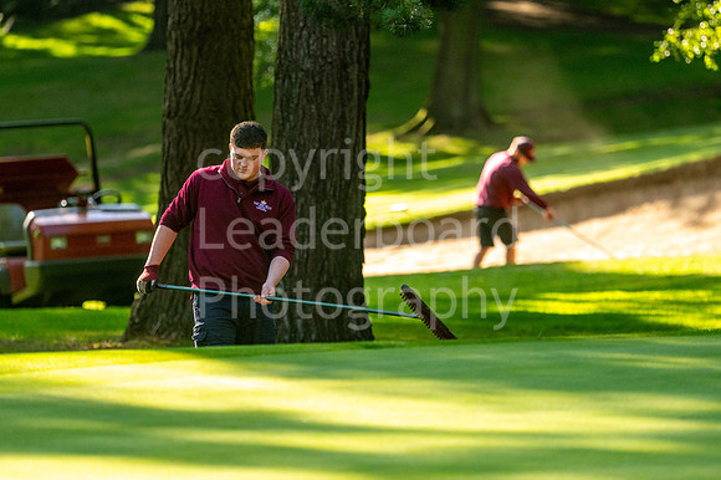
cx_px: 360
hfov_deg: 4.6
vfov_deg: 3.1
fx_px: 9007
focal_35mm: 450
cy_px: 240
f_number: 4
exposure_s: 1/1600
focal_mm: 300
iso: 800
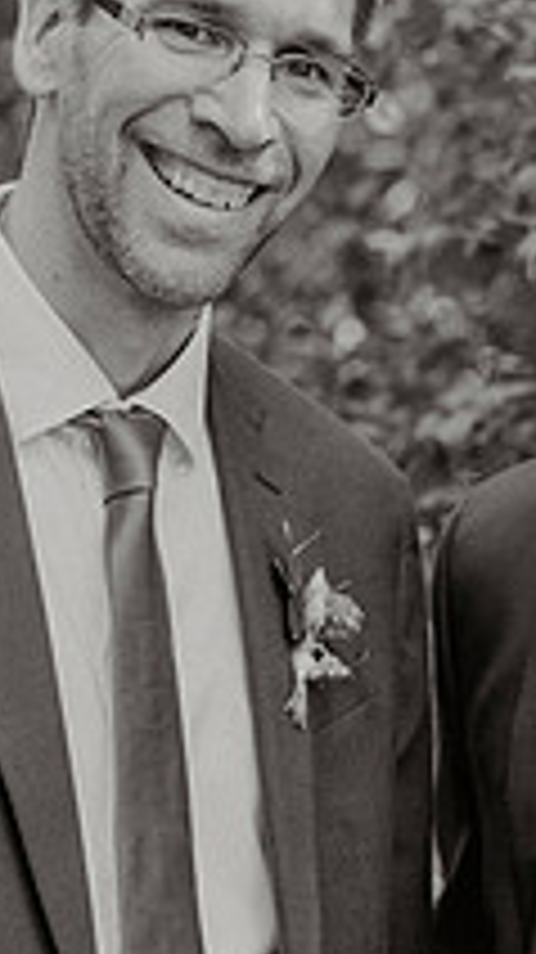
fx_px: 4201
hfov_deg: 7.3
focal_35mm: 166
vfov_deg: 13.0
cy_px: 338
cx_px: 559
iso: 200
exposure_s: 1/160
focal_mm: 58
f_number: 3.2
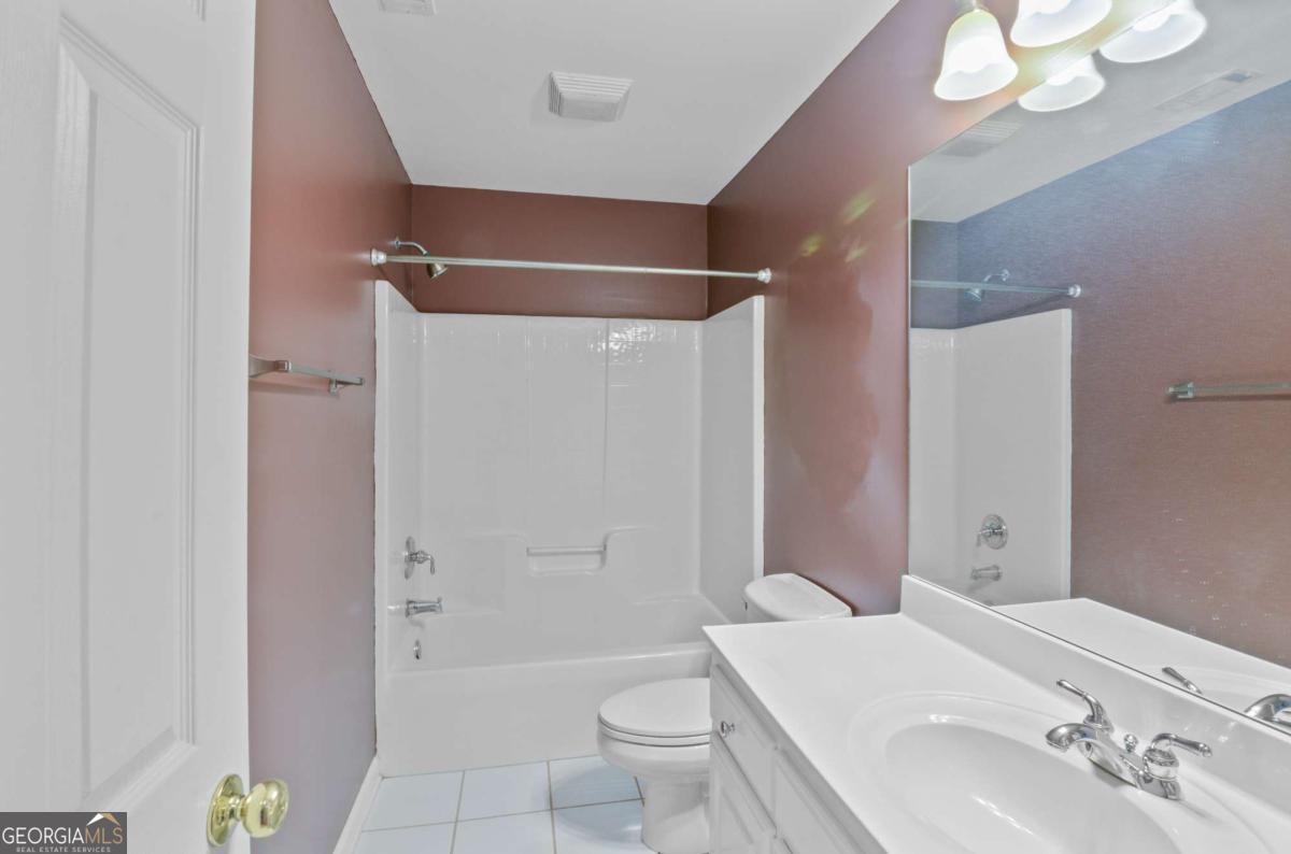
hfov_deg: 95.1
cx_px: 646
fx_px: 590
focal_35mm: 16
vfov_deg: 71.8
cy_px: 427
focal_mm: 11
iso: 200
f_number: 13
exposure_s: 1/1.67
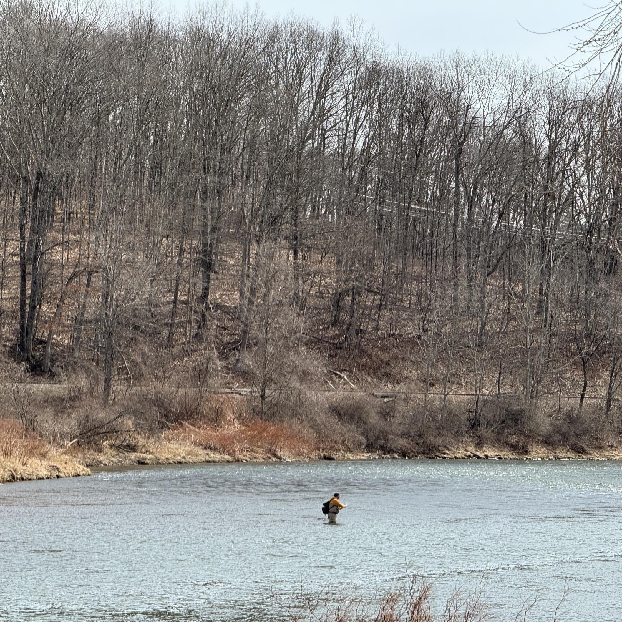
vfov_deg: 12.3
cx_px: 225
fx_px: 2887
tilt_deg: +1.1
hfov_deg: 12.3
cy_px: 311
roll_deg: -1.3
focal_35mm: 142
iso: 50
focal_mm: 15.66
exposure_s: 1/751
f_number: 2.8
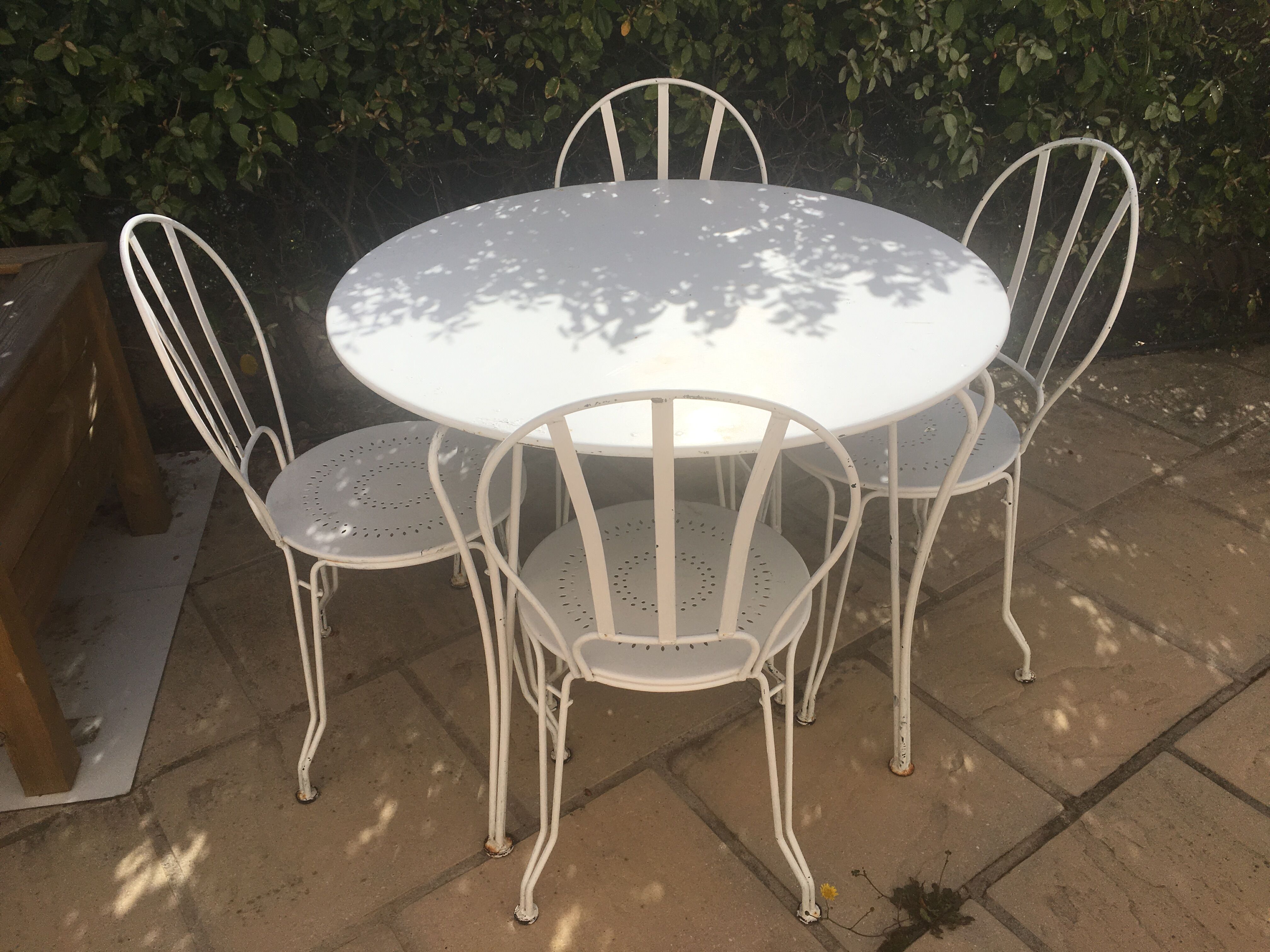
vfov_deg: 48.2
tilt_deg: -33.4
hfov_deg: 61.7
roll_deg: +0.2
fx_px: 1064
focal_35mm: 29
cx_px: 635
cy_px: 476
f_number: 2.2
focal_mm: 4.15
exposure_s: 1/3663
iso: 25
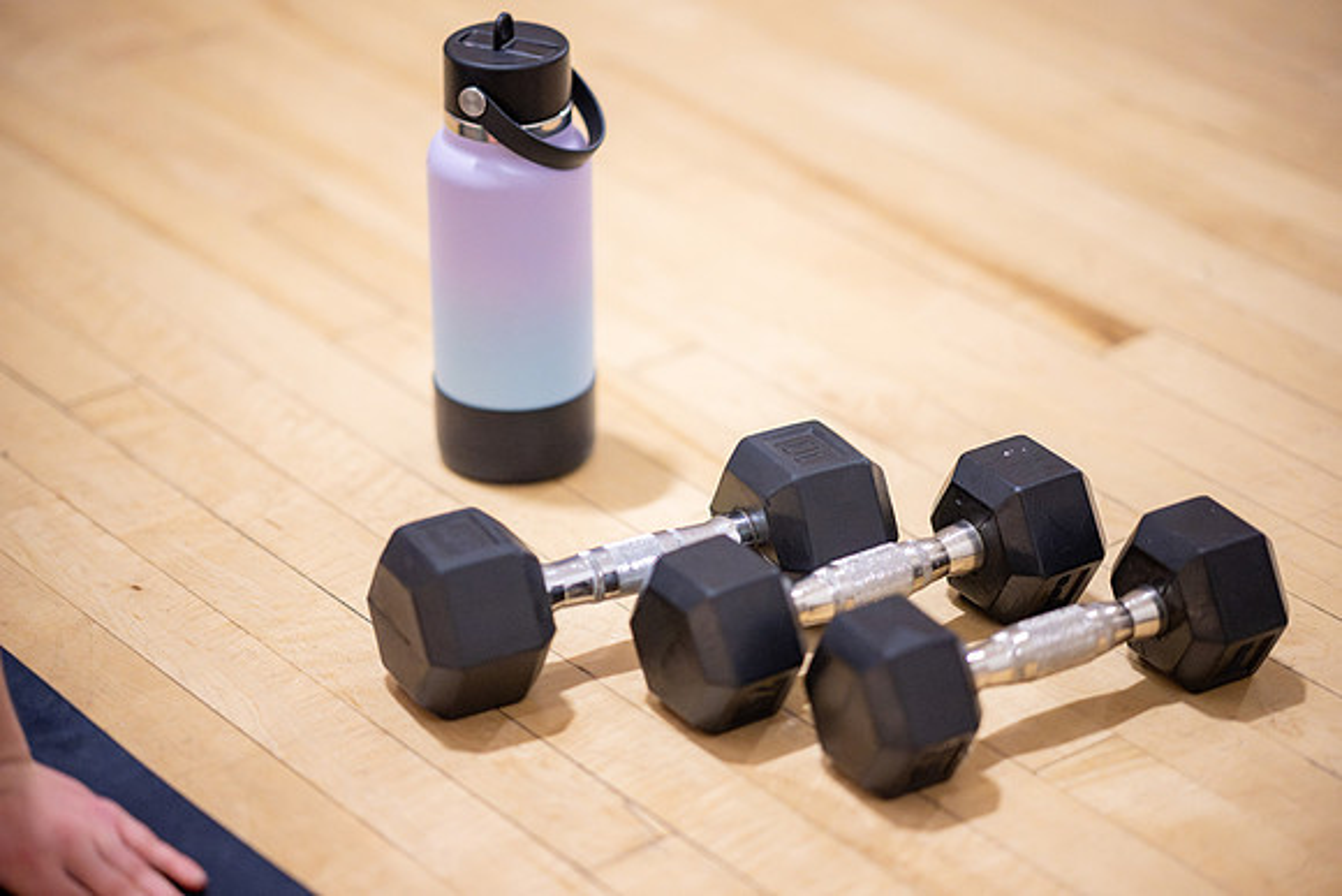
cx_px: 671
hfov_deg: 19.5
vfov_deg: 13.0
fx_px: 3915
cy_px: 448
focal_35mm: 105
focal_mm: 105
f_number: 1.4
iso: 8000
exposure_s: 1/320
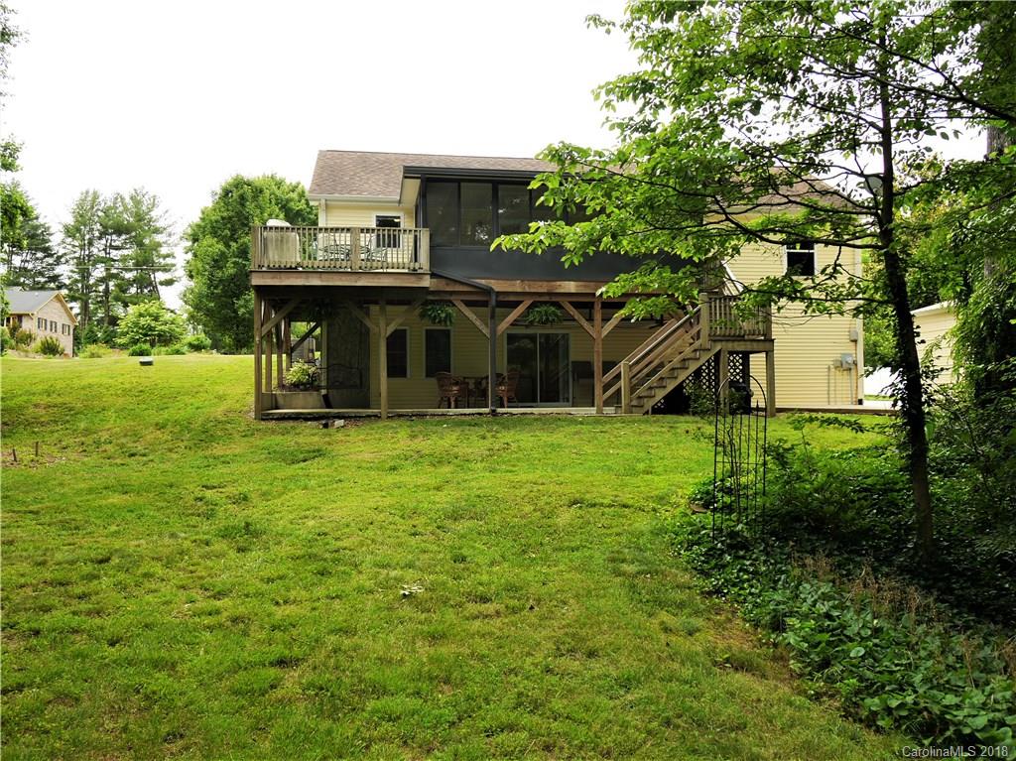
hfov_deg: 63.5
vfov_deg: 49.7
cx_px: 508
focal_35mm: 28
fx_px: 821
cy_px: 380
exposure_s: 1/200
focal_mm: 14
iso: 200
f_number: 5.6
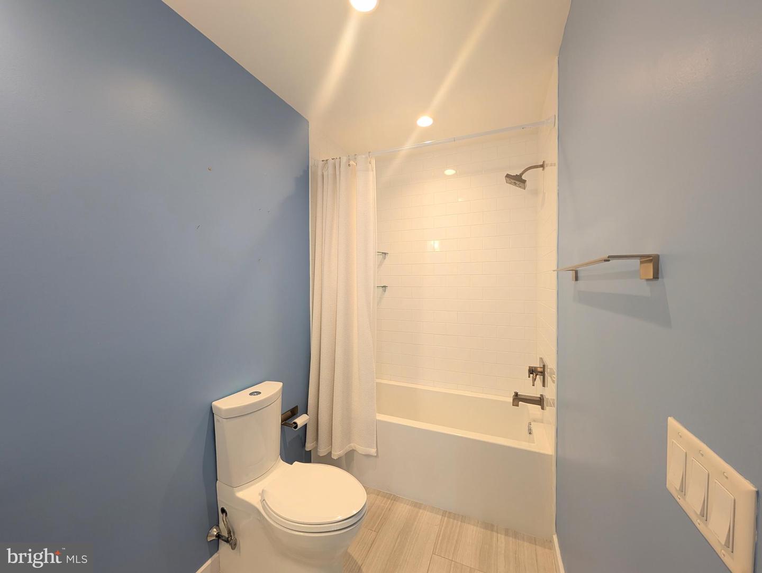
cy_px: 286
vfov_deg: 94.6
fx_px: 265
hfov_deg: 110.5
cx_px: 381
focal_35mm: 12
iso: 55
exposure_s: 1/40
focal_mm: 2.02
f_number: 1.7
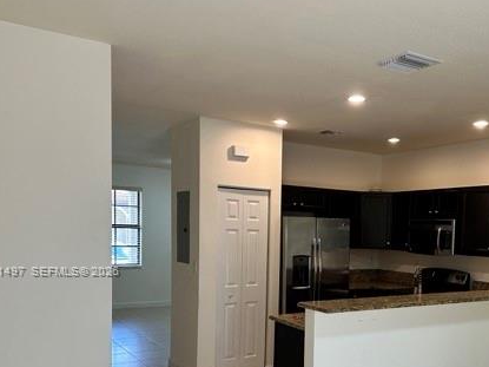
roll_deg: -2.7
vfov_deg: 37.8
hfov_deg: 49.1
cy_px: 271
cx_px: 335
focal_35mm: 37
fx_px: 523
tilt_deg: -4.8
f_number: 1.78
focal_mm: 6.86
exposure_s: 1/120
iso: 160
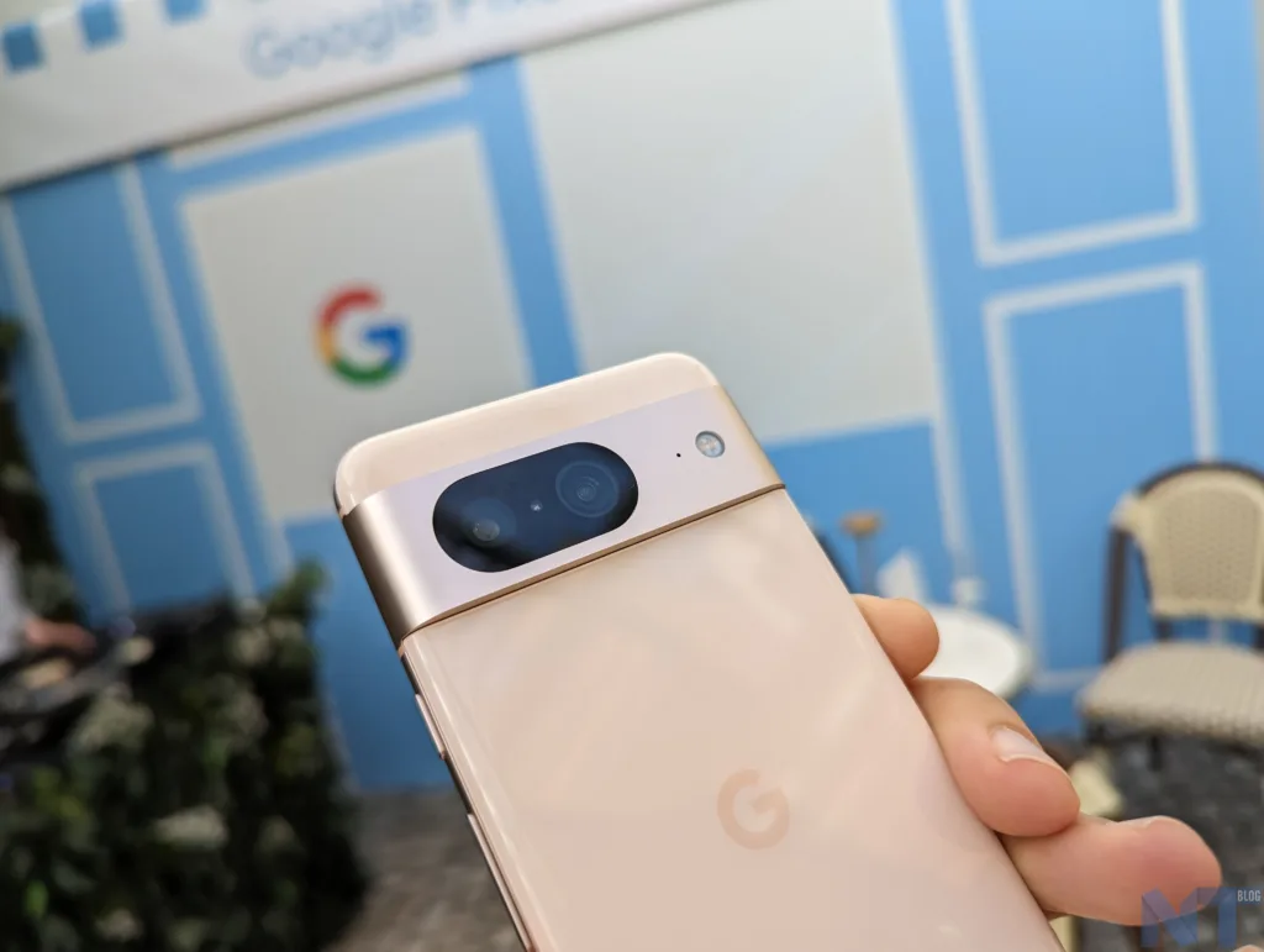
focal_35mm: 24
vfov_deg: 56.9
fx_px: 878
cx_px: 632
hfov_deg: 71.5
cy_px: 476
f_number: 1.85
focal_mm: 6.81
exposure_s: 1/205
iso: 49
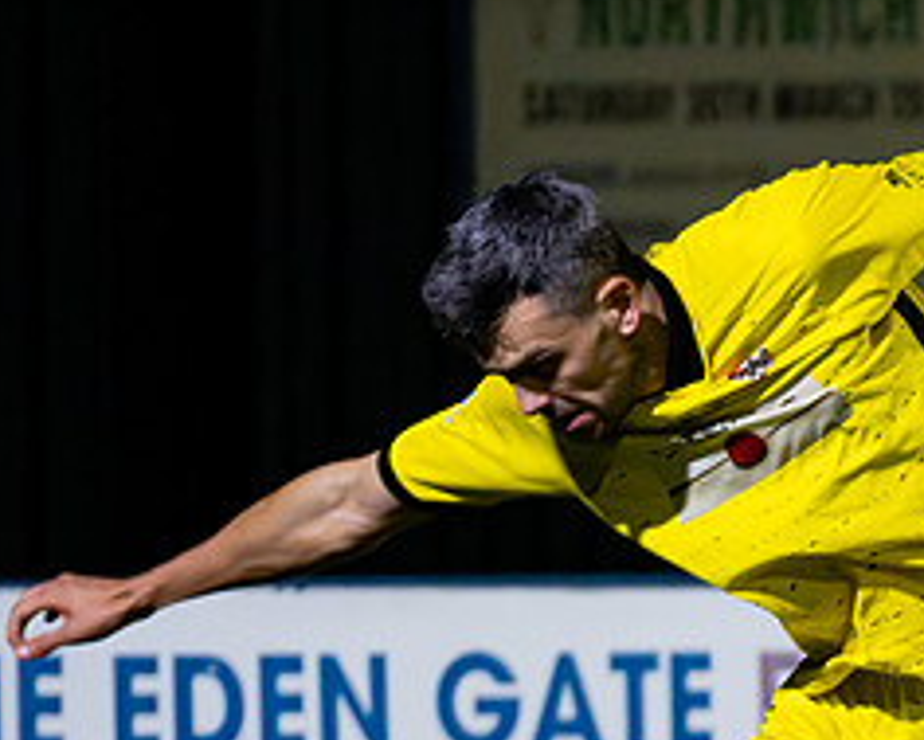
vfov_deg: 1.3
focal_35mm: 1167
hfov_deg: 1.7
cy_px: 687
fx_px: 31927
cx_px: 1700
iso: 8000
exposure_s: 1/1250
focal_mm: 300
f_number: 2.8
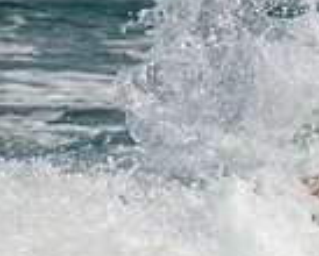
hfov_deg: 0.6
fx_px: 30047
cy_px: 180
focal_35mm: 3178
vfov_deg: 0.5
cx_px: 596
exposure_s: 1/2000
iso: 560
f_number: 11
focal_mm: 800
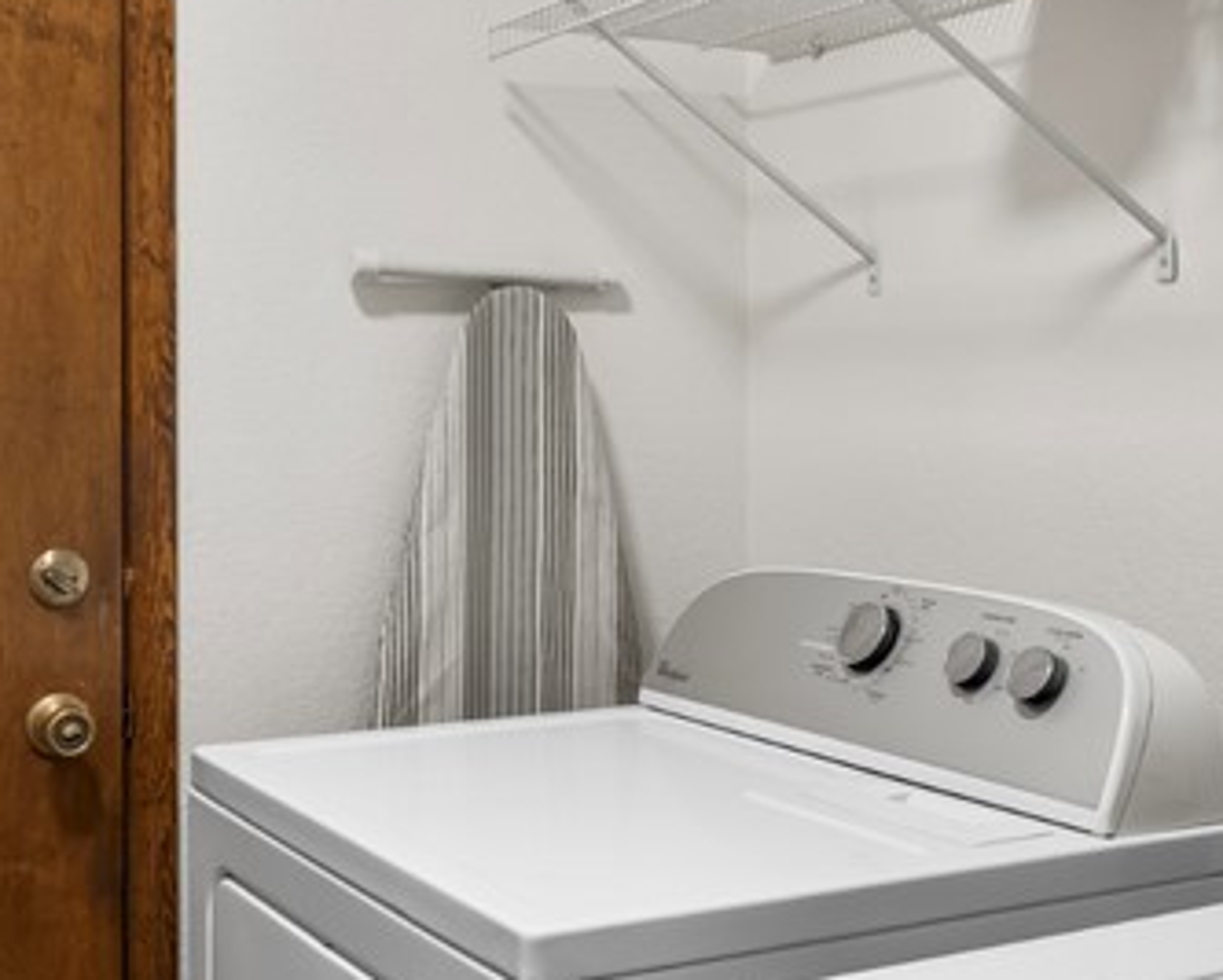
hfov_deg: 35.9
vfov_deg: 29.1
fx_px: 1884
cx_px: 551
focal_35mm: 52
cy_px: 393
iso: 400
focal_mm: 17
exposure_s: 1/4
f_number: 8
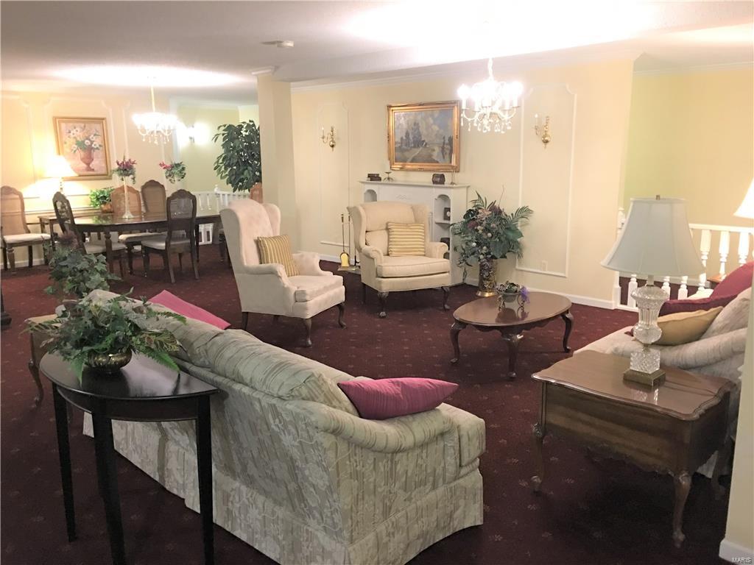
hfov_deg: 61.7
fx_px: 632
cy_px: 282
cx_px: 377
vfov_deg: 48.2
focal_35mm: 29
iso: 80
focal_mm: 4.15
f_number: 2.2
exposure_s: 1/4
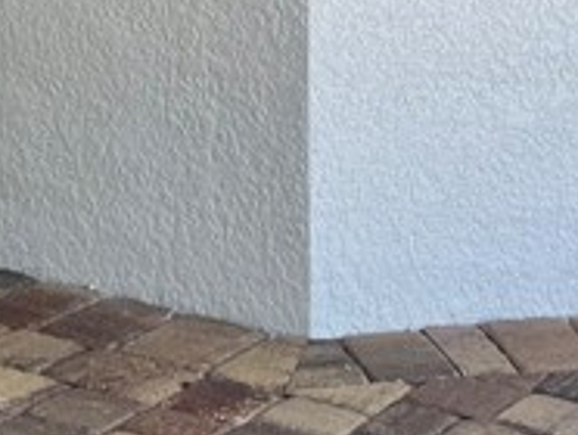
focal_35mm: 132
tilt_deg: +2.7
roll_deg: -0.3
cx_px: 277
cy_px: -519
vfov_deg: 10.1
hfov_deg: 14.9
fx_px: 2207
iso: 64
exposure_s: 1/121
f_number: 1.78
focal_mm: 6.76
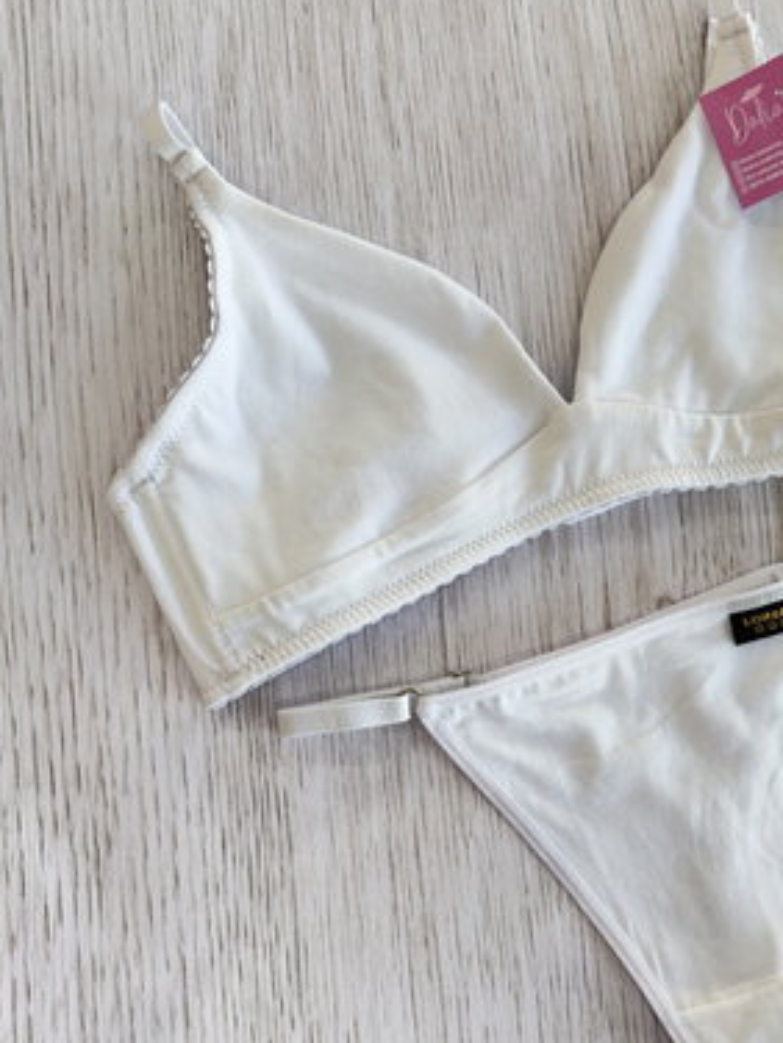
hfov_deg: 41.3
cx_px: 516
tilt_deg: -83.6
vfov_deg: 53.8
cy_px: 589
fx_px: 1025
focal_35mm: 34
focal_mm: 6.76
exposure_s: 1/100
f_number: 1.78
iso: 64
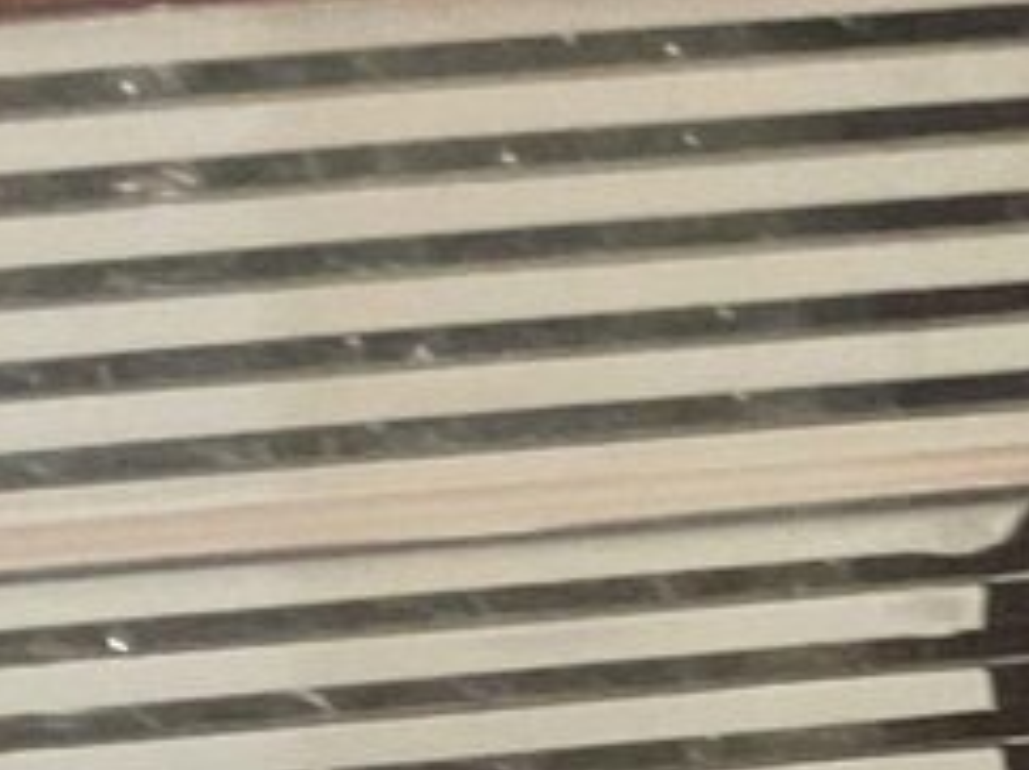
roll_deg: -2.4
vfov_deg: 10.2
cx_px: 2237
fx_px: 4276
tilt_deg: -43.3
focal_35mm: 144
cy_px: 851
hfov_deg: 11.8
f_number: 1.8
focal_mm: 3
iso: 250
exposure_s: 1/60
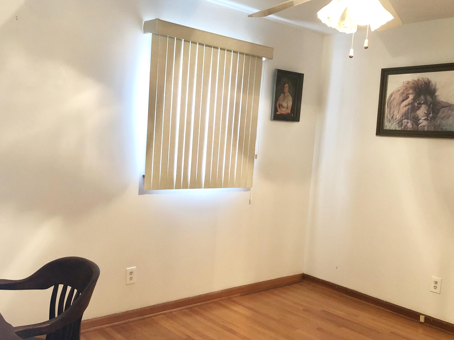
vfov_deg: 40.6
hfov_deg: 52.6
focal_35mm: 35
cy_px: 193
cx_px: 209
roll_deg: -4.1
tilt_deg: -6.8
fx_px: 459
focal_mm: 3.99
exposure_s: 1/11
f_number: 1.8
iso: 100
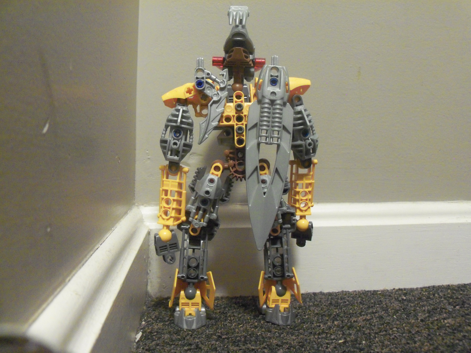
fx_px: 476
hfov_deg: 52.6
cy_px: 176
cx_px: 236
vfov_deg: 40.7
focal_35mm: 35
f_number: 3
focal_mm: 6.3
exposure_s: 1/2
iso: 400
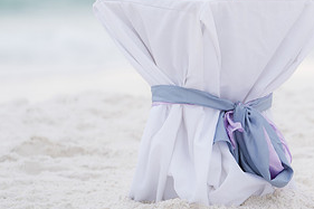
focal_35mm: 409
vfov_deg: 3.4
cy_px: 22
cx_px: 305
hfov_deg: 5.0
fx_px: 3565
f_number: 4.5
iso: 500
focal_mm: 198
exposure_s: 1/400
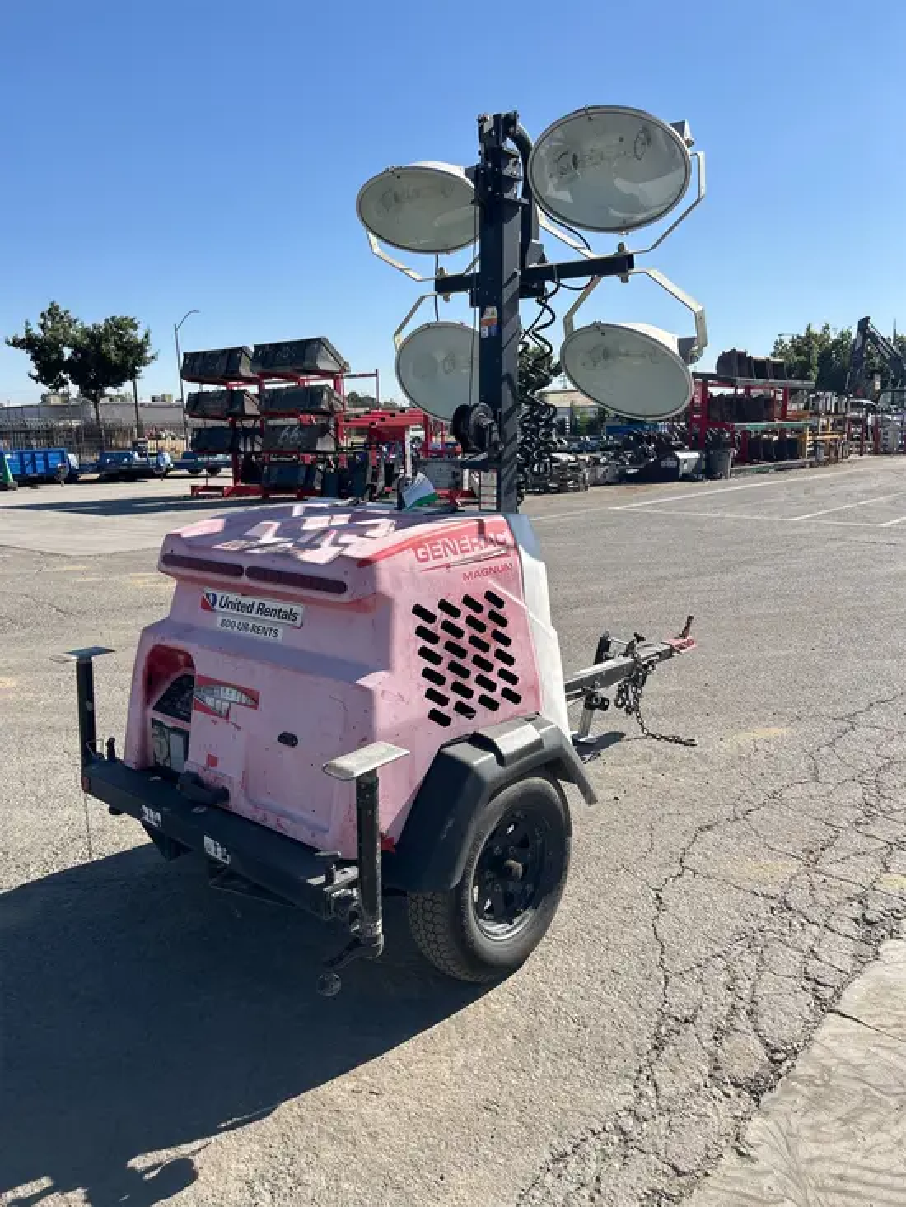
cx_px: 453
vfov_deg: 67.3
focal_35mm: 26
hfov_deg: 53.1
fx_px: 907
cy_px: 604
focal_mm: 5.7
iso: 50
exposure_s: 1/4274
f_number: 1.5
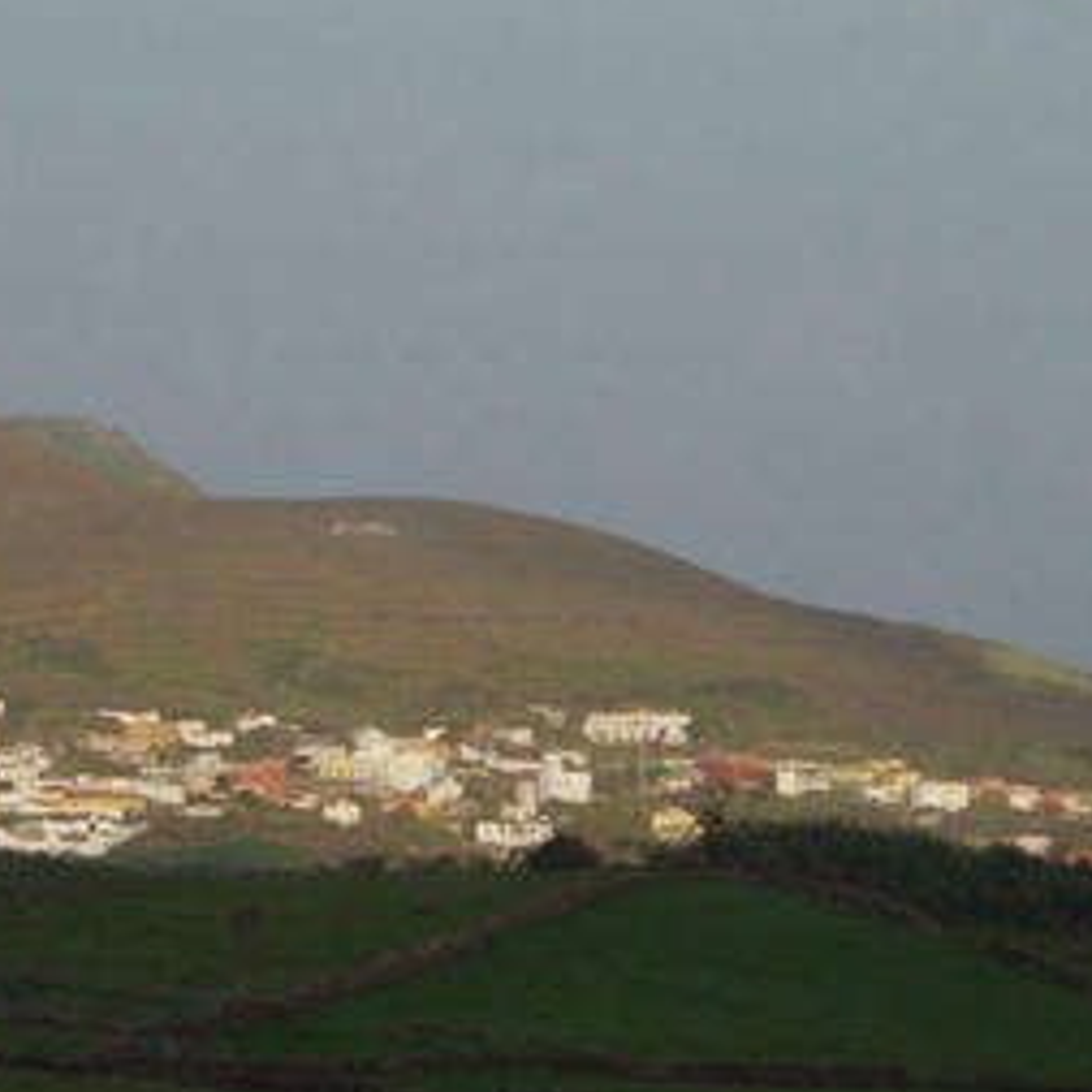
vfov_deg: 6.6
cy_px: 255
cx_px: 337
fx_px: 9494
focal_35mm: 266
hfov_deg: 6.6
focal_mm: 87.5
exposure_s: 1/1000
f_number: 5.6
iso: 800
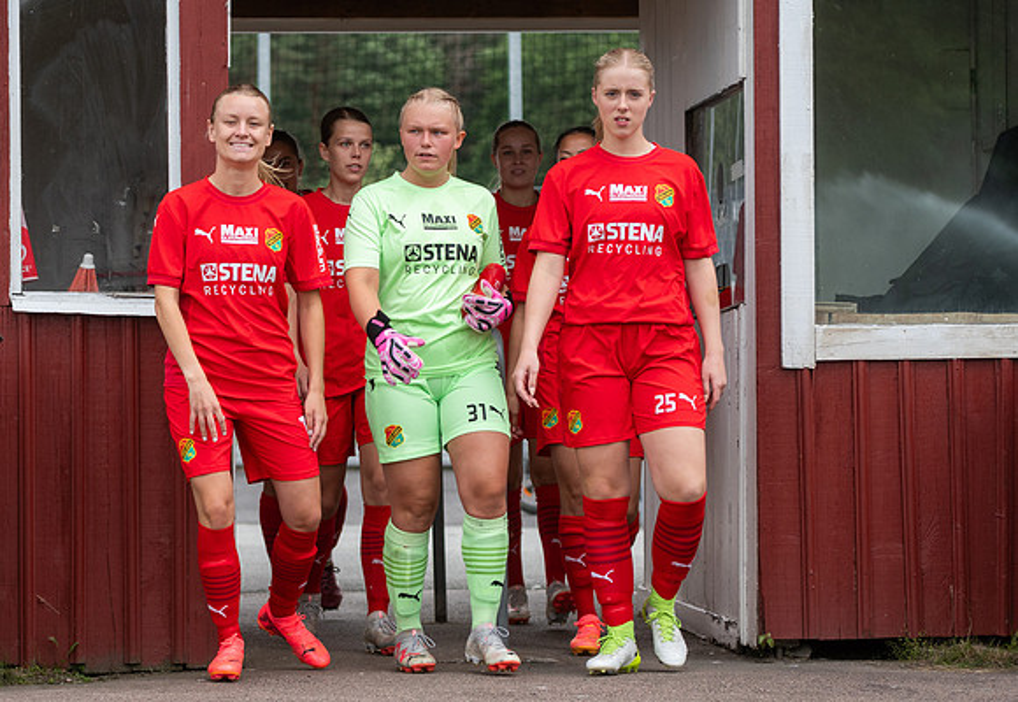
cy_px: 390
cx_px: 433
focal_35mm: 119
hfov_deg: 17.0
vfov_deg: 11.8
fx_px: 3411
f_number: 3.2
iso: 280
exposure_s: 1/1250
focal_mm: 70
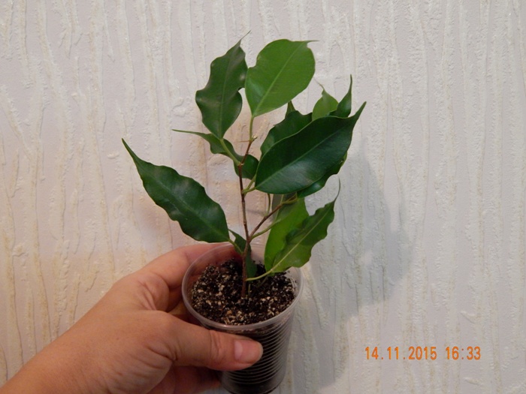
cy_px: 197
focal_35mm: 38
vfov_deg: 37.7
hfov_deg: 49.0
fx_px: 577
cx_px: 263
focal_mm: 6.8
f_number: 3.4
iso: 400
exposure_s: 1/25
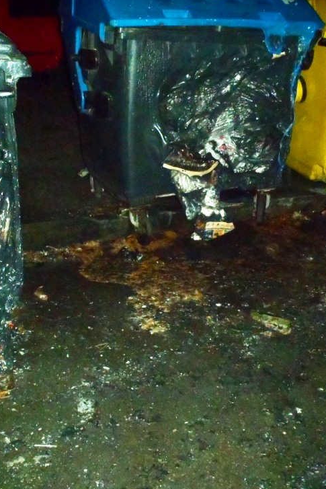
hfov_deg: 32.6
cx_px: 153
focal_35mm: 41
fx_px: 557
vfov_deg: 47.4
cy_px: 252
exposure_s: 1/30
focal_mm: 5
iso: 800
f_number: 3.9
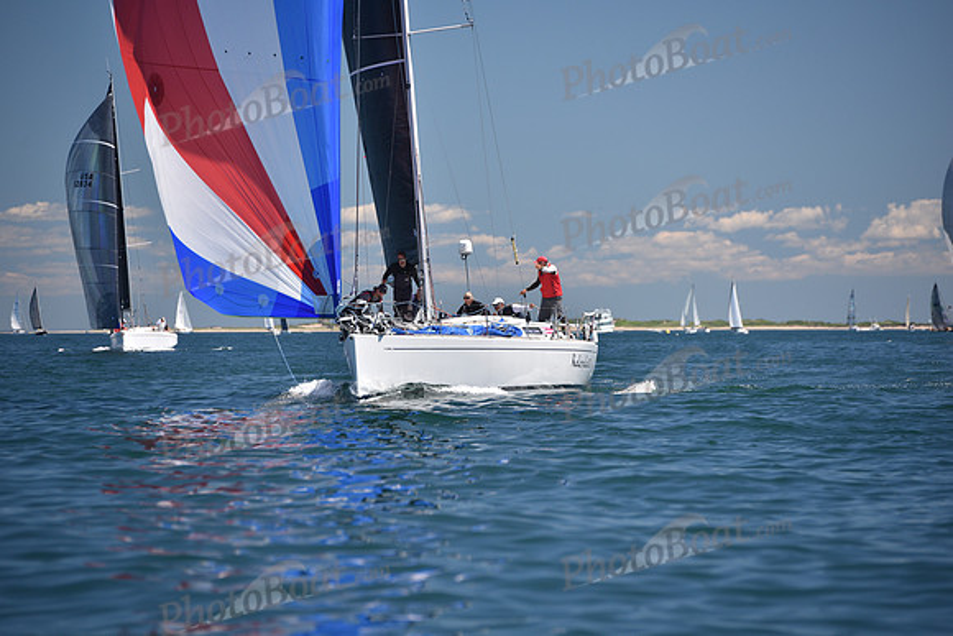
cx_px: 476
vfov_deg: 6.9
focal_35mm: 200
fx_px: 5295
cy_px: 318
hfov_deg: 10.3
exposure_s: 1/800
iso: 250
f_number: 5
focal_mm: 200
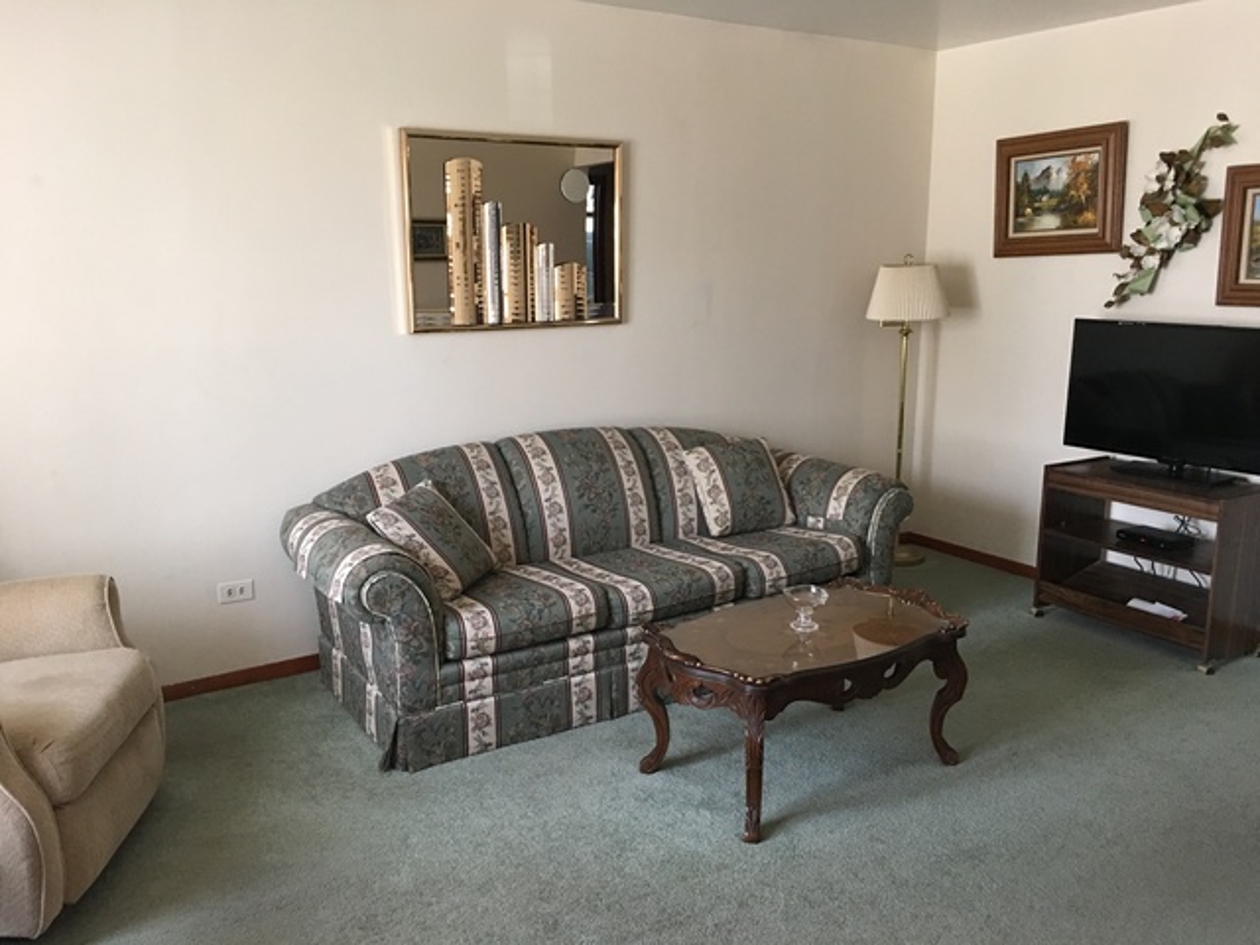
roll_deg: -0.8
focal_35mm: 29
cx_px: 630
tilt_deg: -10.6
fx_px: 1056
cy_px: 472
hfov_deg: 61.7
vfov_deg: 48.2
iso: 80
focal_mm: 4.15
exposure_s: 1/15
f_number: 2.2
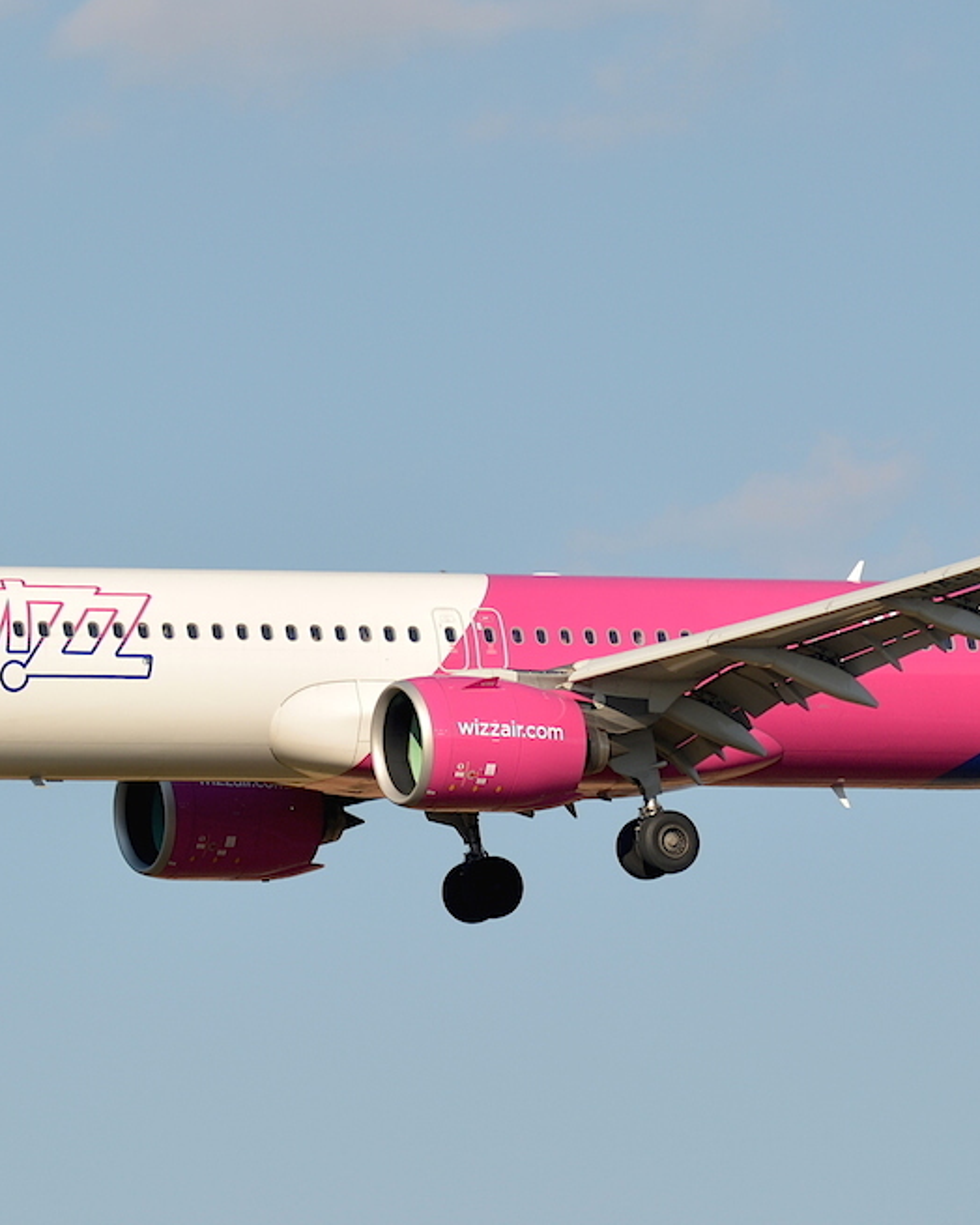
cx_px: 595
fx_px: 15916
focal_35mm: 439
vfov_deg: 4.4
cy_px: 718
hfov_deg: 3.5
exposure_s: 1/800
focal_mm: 170
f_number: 5.6
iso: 100
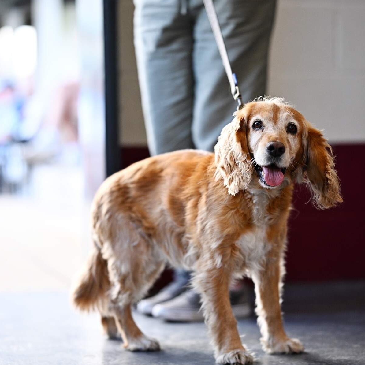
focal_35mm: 109
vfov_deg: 16.0
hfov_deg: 16.0
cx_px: 182
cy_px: 179
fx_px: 1300
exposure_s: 1/1250
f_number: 1.8
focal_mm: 85
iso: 1000
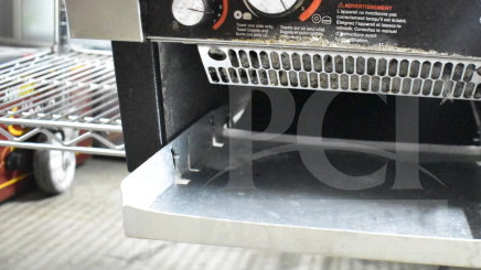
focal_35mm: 44
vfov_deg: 27.0
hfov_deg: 45.7
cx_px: 323
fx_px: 561
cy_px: 165
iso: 16000
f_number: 3.5
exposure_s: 1/30
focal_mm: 20
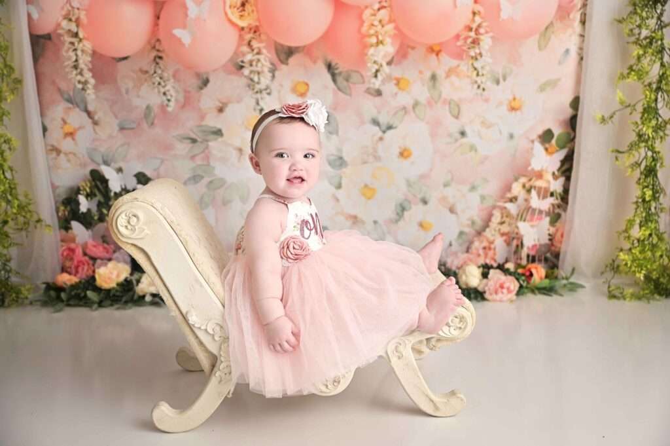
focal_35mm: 36
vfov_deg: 36.8
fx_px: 669
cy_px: 223
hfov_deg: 53.2
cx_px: 335
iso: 200
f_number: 2.8
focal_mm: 36
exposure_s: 1/80
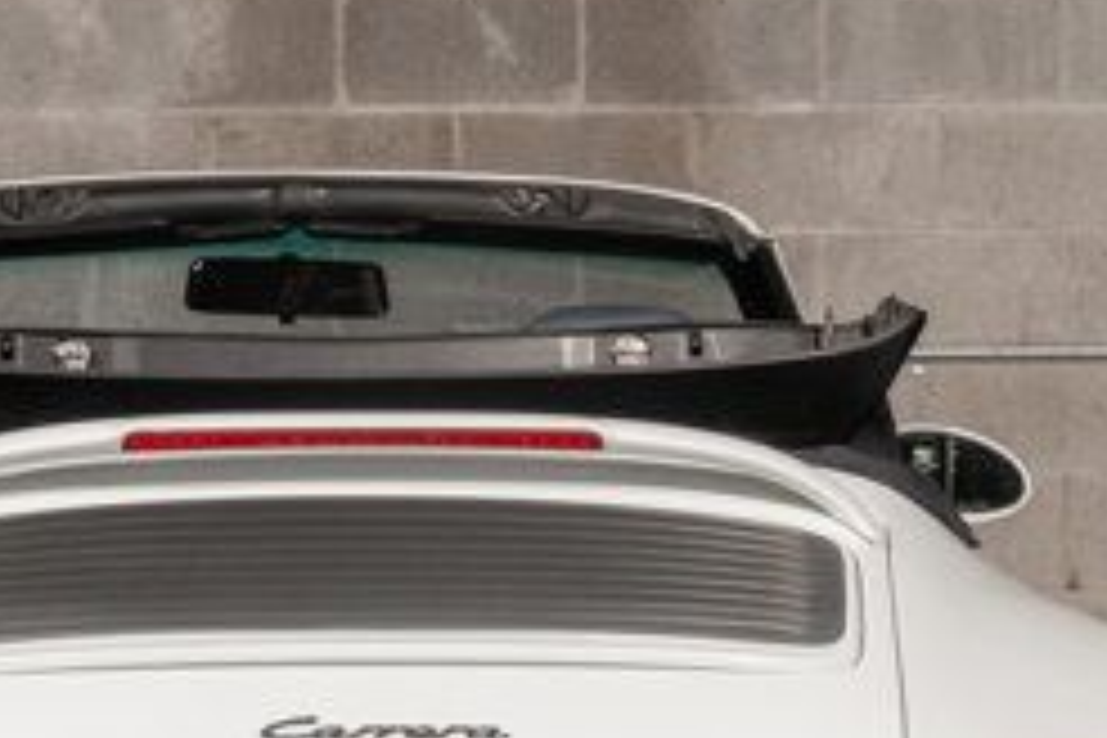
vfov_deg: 6.6
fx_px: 6395
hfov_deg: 9.9
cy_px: 533
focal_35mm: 208
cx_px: 405
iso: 250
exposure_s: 1/60
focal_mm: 50
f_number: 7.1
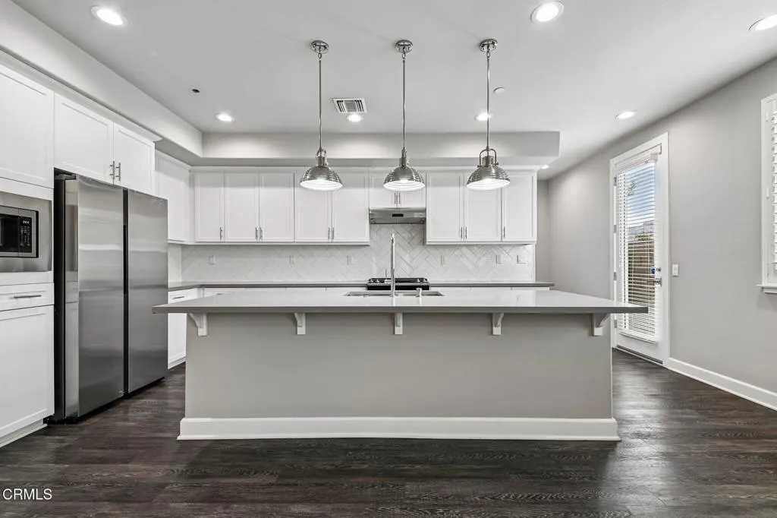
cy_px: 259
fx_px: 324
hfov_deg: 100.4
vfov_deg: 77.3
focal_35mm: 15
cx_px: 388
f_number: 8
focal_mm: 15
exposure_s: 1/6
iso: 250
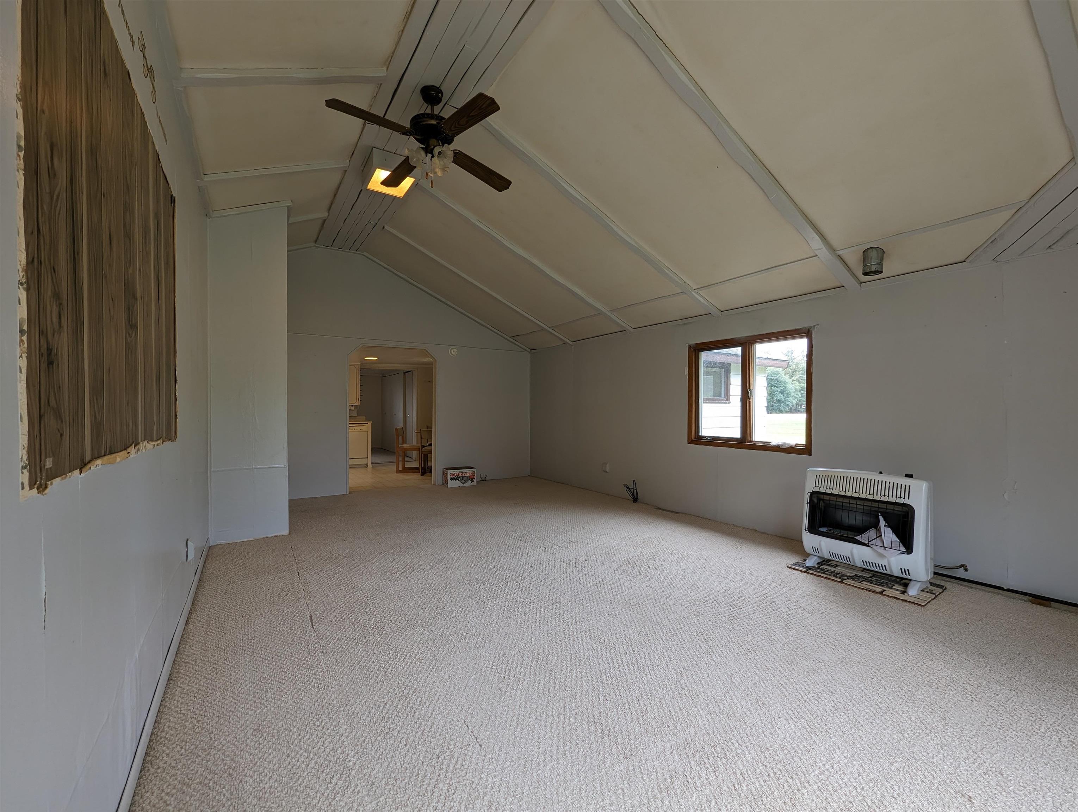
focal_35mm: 13
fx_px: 405
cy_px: 406
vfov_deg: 90.1
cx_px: 539
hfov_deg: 106.1
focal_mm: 1.95
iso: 46
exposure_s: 1/39.3
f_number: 2.2
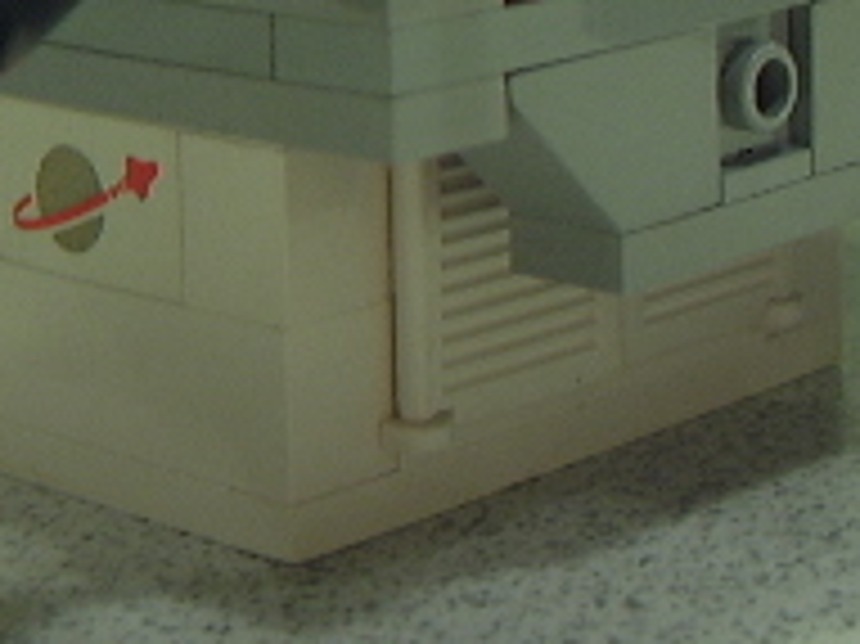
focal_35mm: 104
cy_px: -257
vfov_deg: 13.5
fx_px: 2582
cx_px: 761
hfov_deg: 18.6
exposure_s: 1/12
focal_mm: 8.13
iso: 100
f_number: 2.7
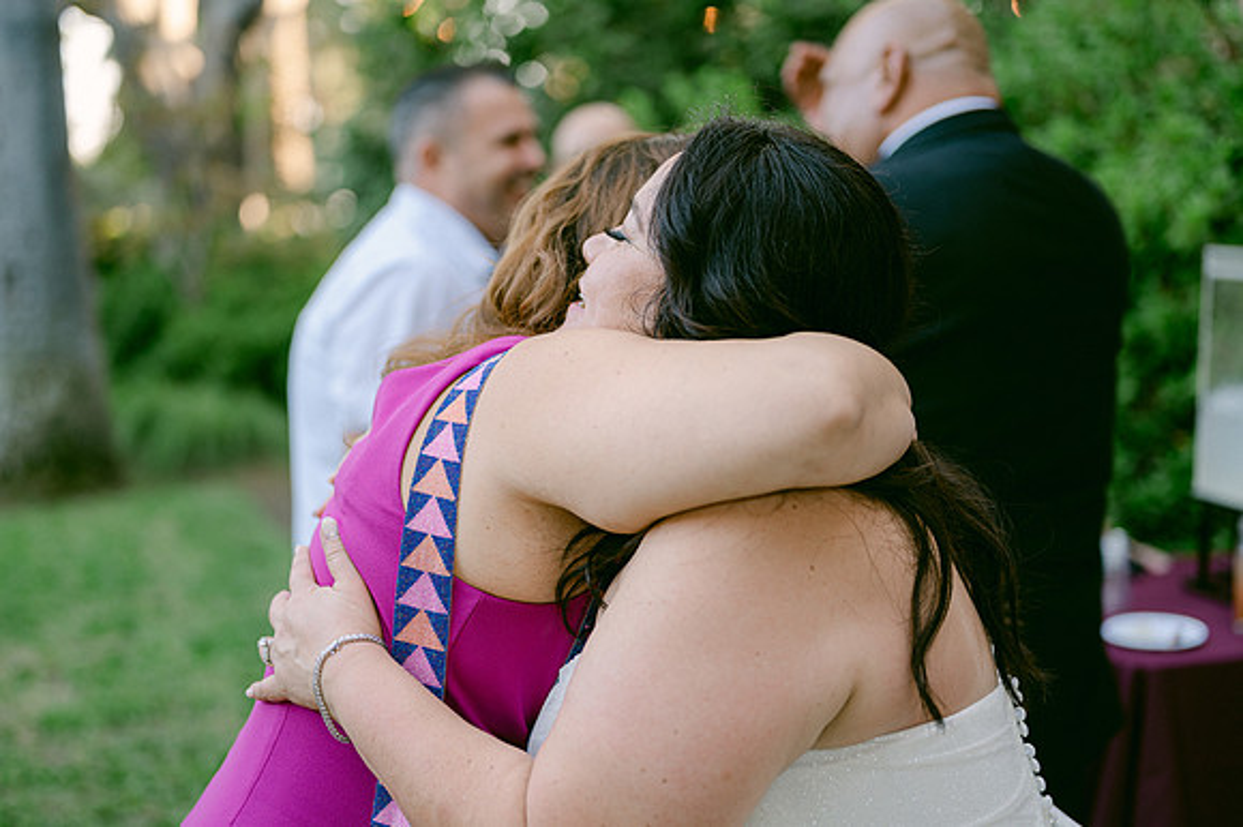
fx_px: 1765
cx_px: 614
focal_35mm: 51
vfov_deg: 26.4
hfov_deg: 38.8
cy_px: 413
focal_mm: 50
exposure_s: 1/125
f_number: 1.8
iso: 100
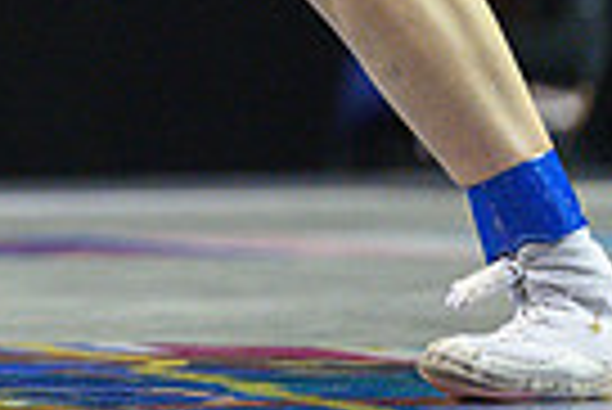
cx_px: -528
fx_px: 11538
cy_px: -515
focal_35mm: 678
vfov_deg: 2.0
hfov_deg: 3.0
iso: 5000
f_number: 2.8
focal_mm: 140
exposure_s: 1/800
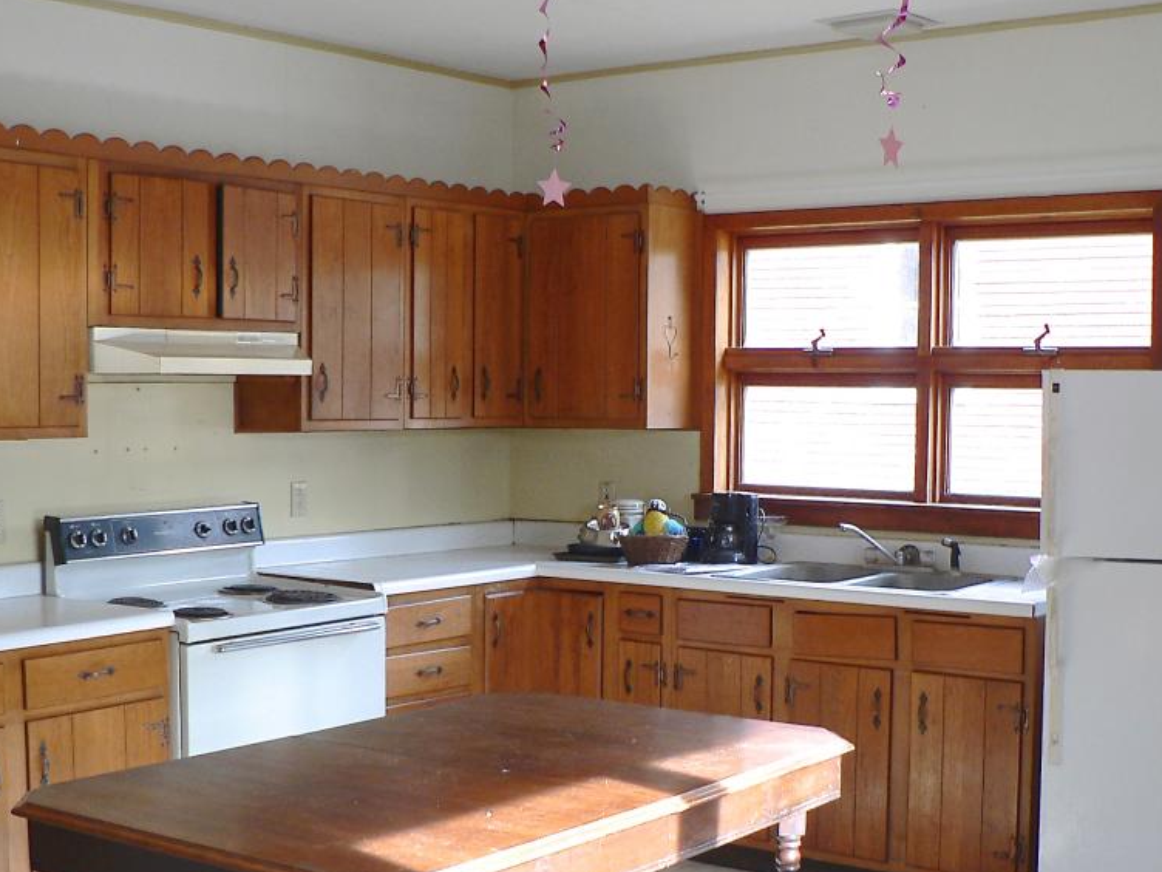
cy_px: 512
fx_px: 1645
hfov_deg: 38.9
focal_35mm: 49
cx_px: 634
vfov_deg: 29.6
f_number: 2.8
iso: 100
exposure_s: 1/30
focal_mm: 6
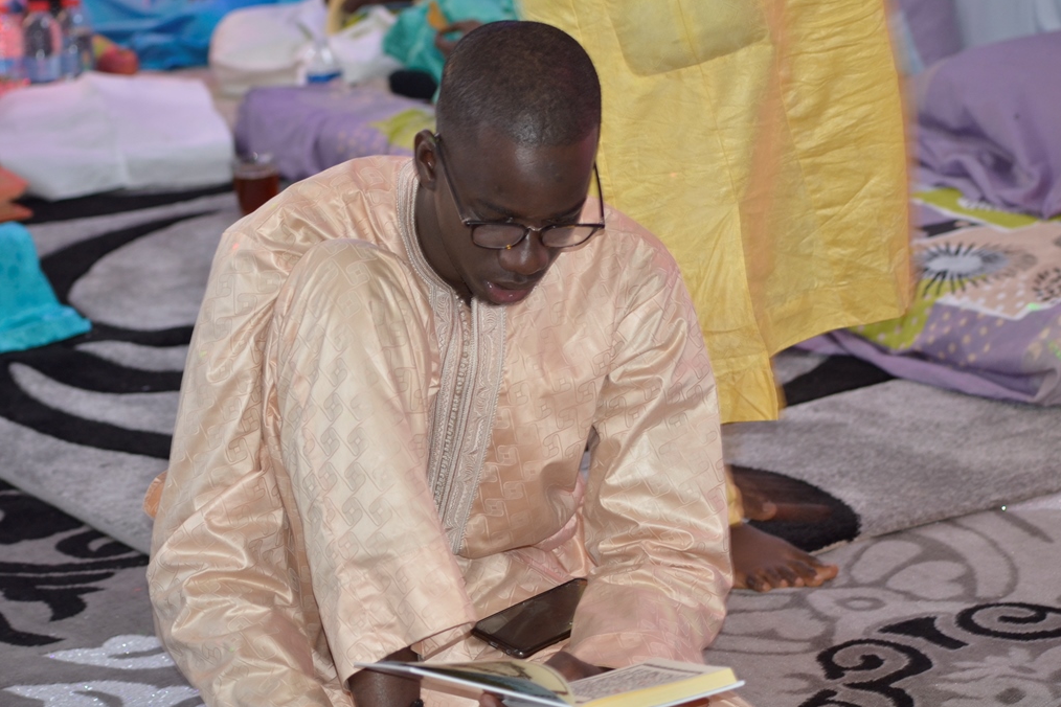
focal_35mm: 124
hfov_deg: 16.5
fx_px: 3654
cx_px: 534
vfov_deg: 11.1
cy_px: 354
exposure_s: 1/50
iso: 640
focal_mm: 82
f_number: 4
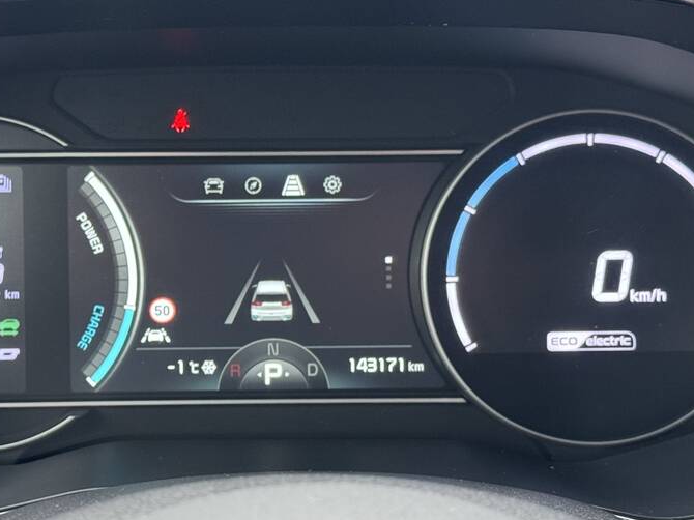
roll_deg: +0.2
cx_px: 265
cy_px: 267
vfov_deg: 17.2
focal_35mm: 86
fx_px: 1724
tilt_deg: -24.4
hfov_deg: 22.7
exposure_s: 1/60
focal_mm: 6.76
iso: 250
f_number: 1.78
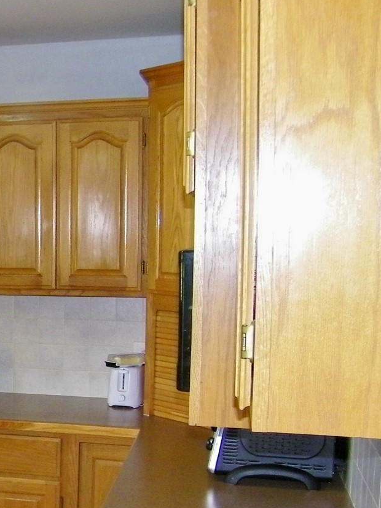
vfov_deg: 29.6
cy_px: 347
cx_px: -200
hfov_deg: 19.5
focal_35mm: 65
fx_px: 954
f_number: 3.5
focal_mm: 5
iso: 200
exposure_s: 1/30
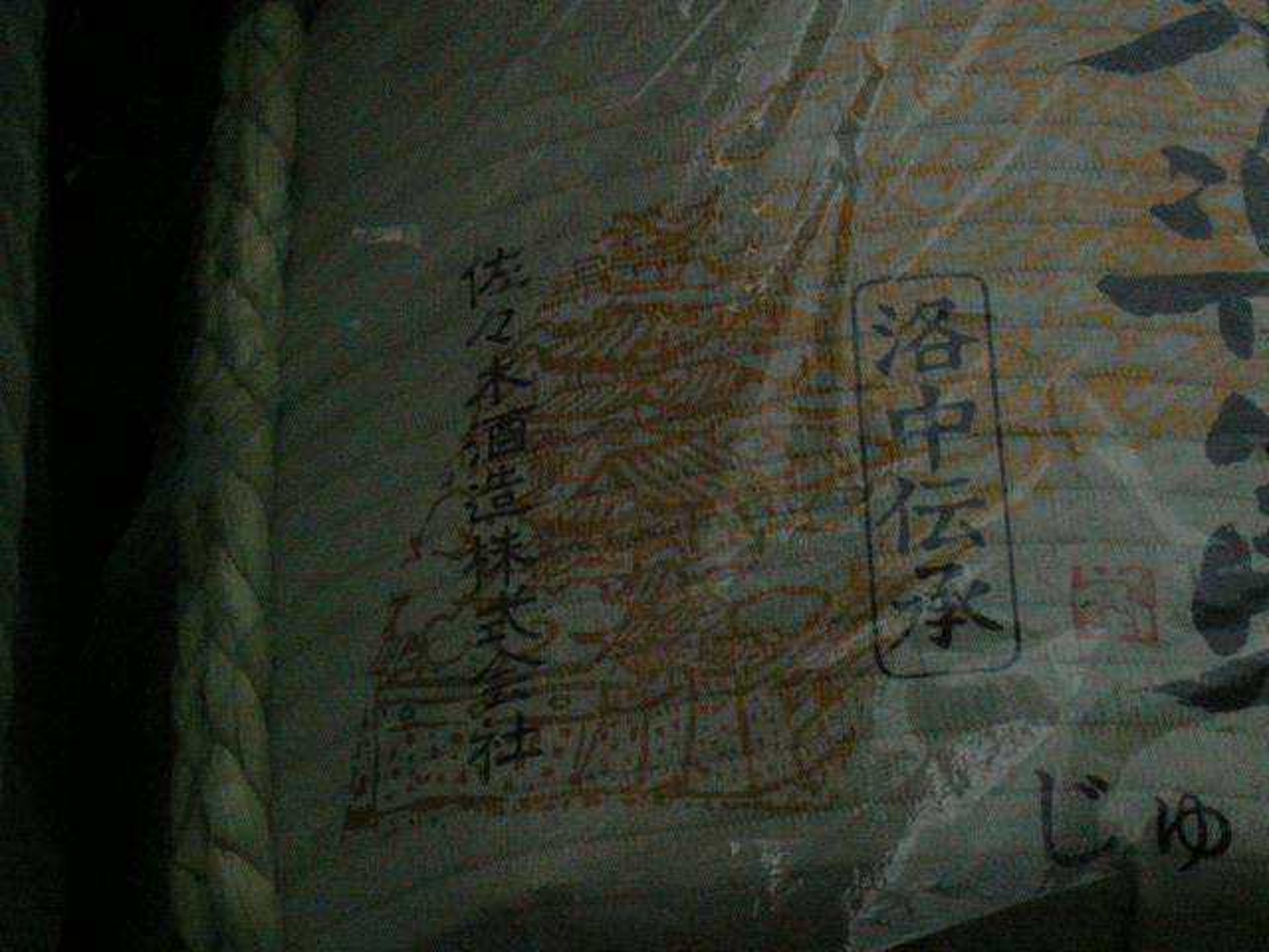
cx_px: 634
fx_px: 3666
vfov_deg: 14.8
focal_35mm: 100
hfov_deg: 19.6
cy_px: 476
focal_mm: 16.6
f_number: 13.7
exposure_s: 1/1300
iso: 400
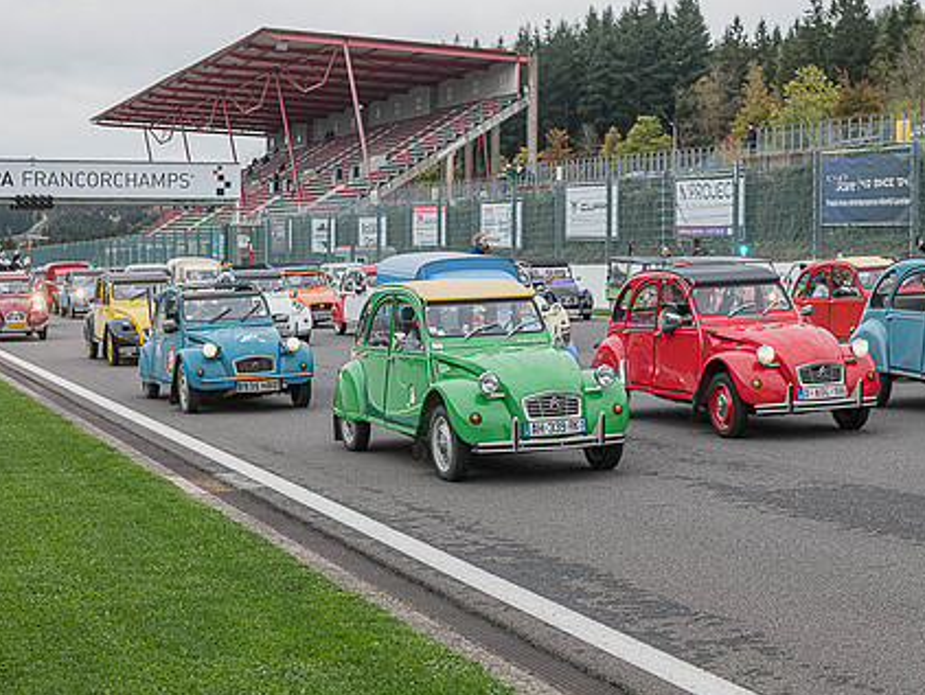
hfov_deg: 29.3
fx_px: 1765
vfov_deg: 22.3
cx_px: 522
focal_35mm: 66
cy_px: 314
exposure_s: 1/250
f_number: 5
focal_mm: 50
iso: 640
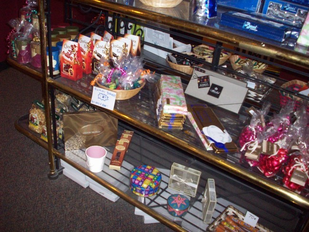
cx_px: 154
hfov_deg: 50.1
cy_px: 116
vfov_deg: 38.7
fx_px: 330
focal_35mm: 37
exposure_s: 1/64
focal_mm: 6.2
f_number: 2.8
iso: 200
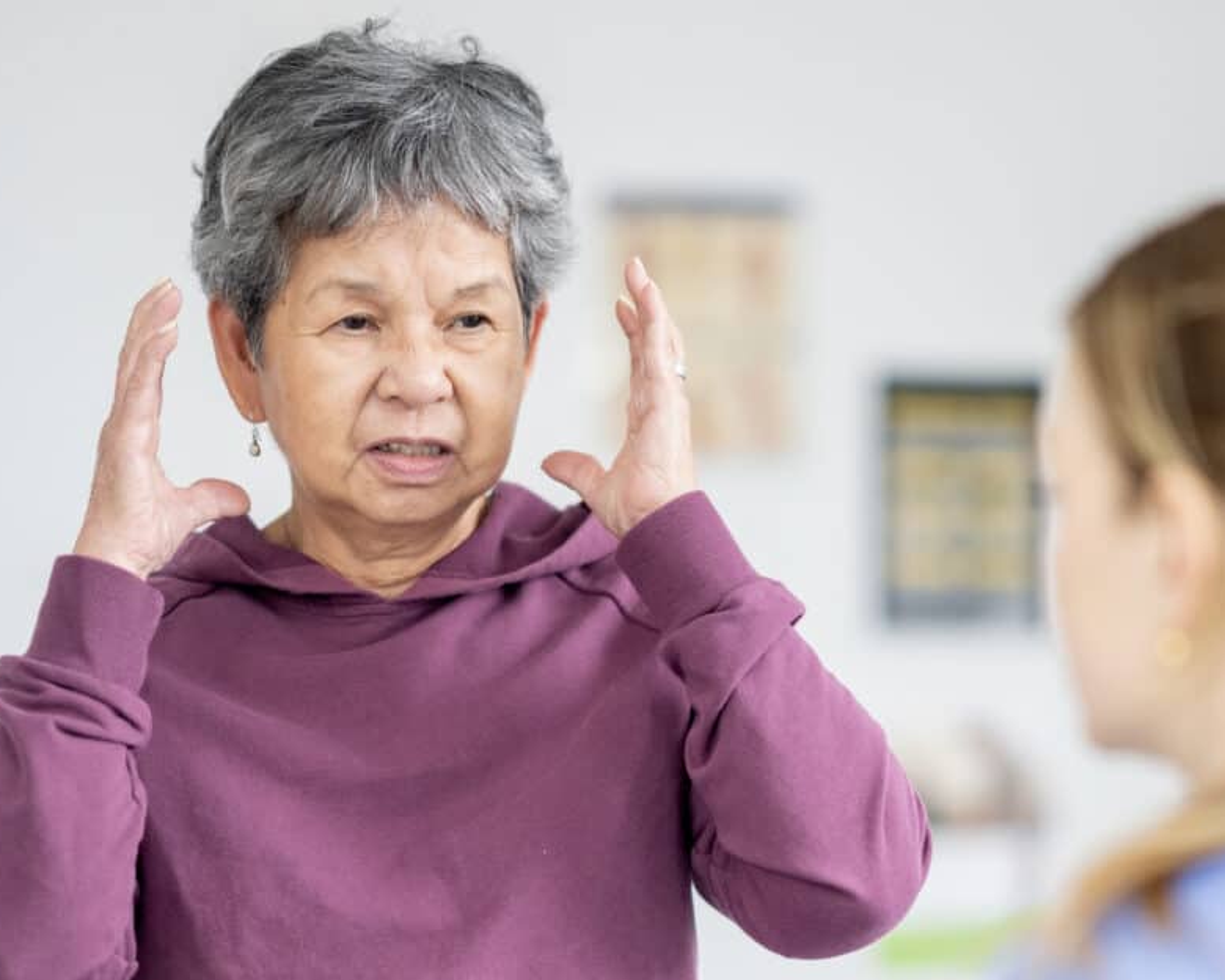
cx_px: 856
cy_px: 678
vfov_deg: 9.8
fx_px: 5692
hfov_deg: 12.3
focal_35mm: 157
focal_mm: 85
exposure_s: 1/250
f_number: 1.4
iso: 320
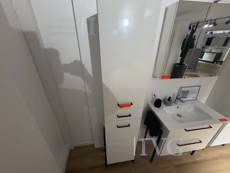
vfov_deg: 85.7
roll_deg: +0.6
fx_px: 93
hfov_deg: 102.1
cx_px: 115
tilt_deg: -25.2
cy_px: 86
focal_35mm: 14
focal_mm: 2.22
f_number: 2.2
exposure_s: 1/100
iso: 160
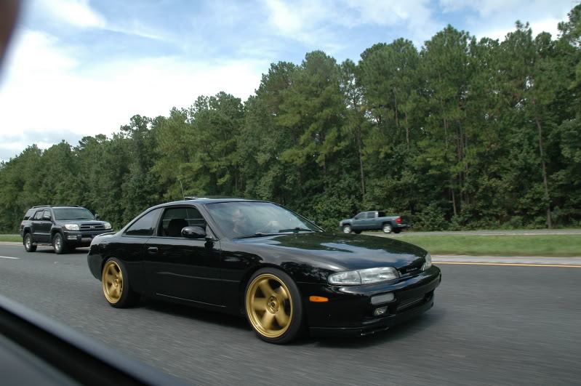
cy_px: 193
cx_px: 290
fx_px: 435
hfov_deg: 67.4
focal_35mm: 27
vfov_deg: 47.8
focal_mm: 18
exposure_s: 1/320
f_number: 7.1
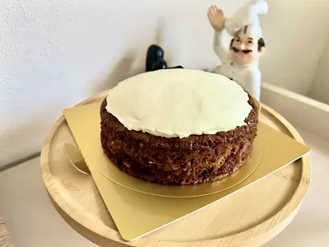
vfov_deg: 53.1
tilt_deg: -33.2
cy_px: 124
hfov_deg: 67.3
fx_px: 247
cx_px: 164
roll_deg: -1.0
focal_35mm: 26
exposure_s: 1/65
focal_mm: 5.7
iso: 125
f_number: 1.5
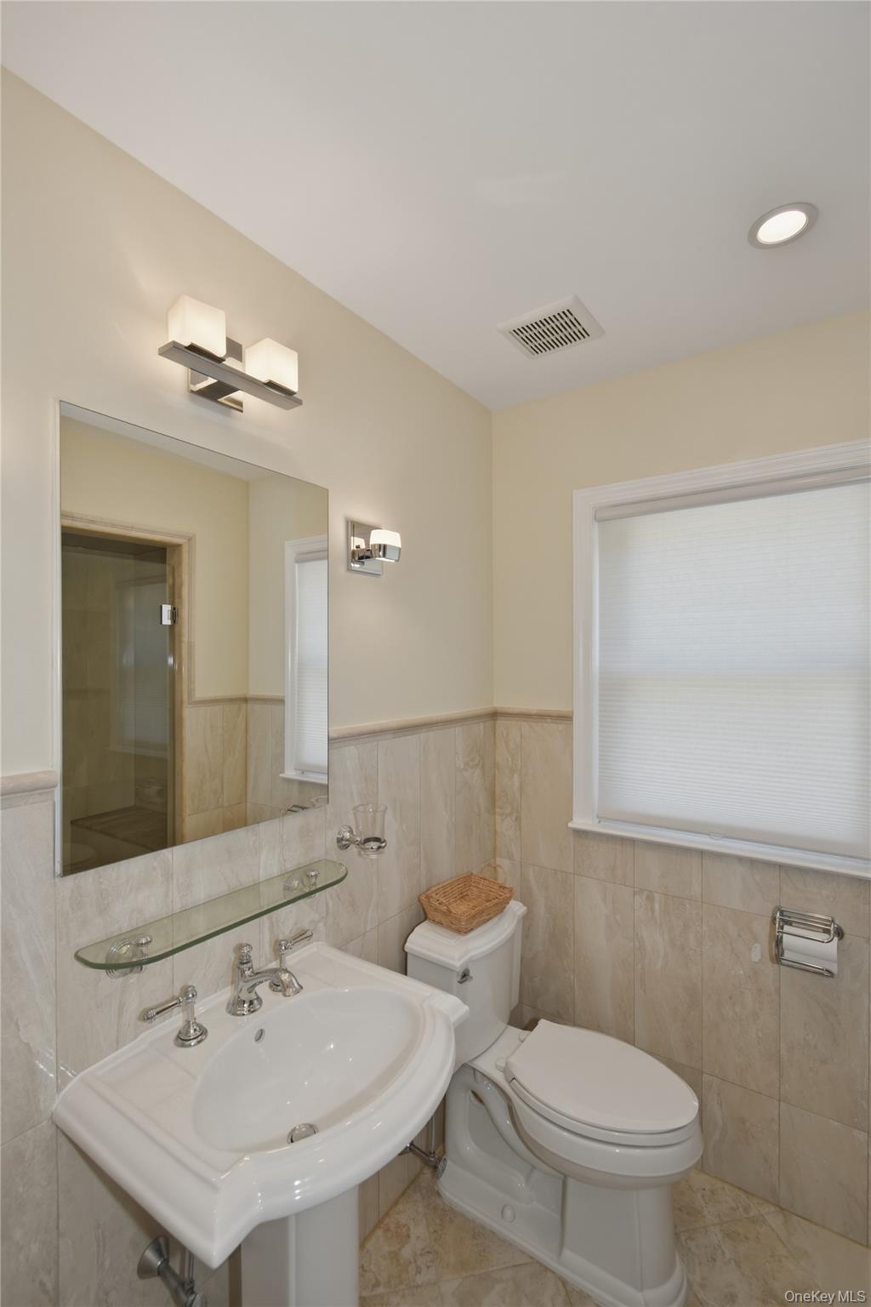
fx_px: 544
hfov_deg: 77.3
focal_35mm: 15
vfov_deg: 100.4
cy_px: 654
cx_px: 436
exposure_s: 1/125
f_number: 5.6
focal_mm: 10
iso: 100
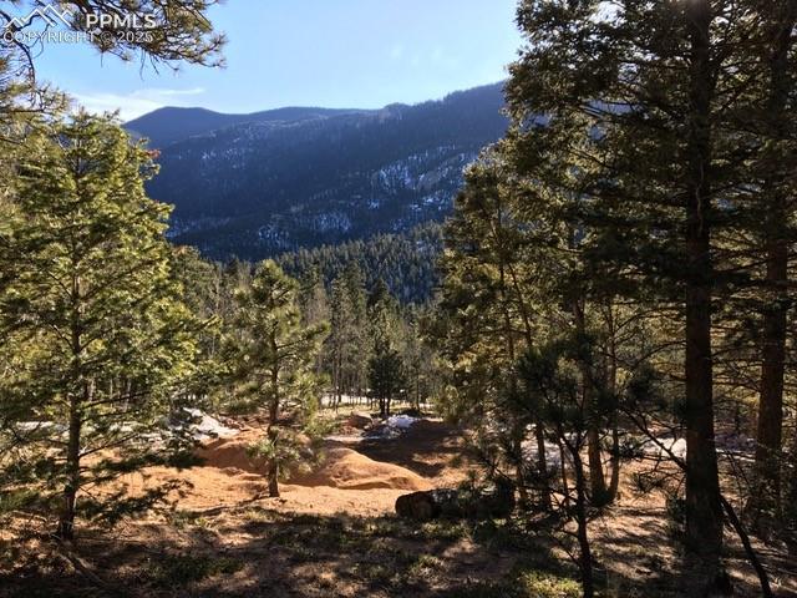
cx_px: 398
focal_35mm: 29
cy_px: 299
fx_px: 668
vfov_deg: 48.2
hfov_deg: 61.7
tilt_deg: -5.6
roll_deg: -0.8
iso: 25
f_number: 2.2
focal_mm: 4.15
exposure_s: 1/481
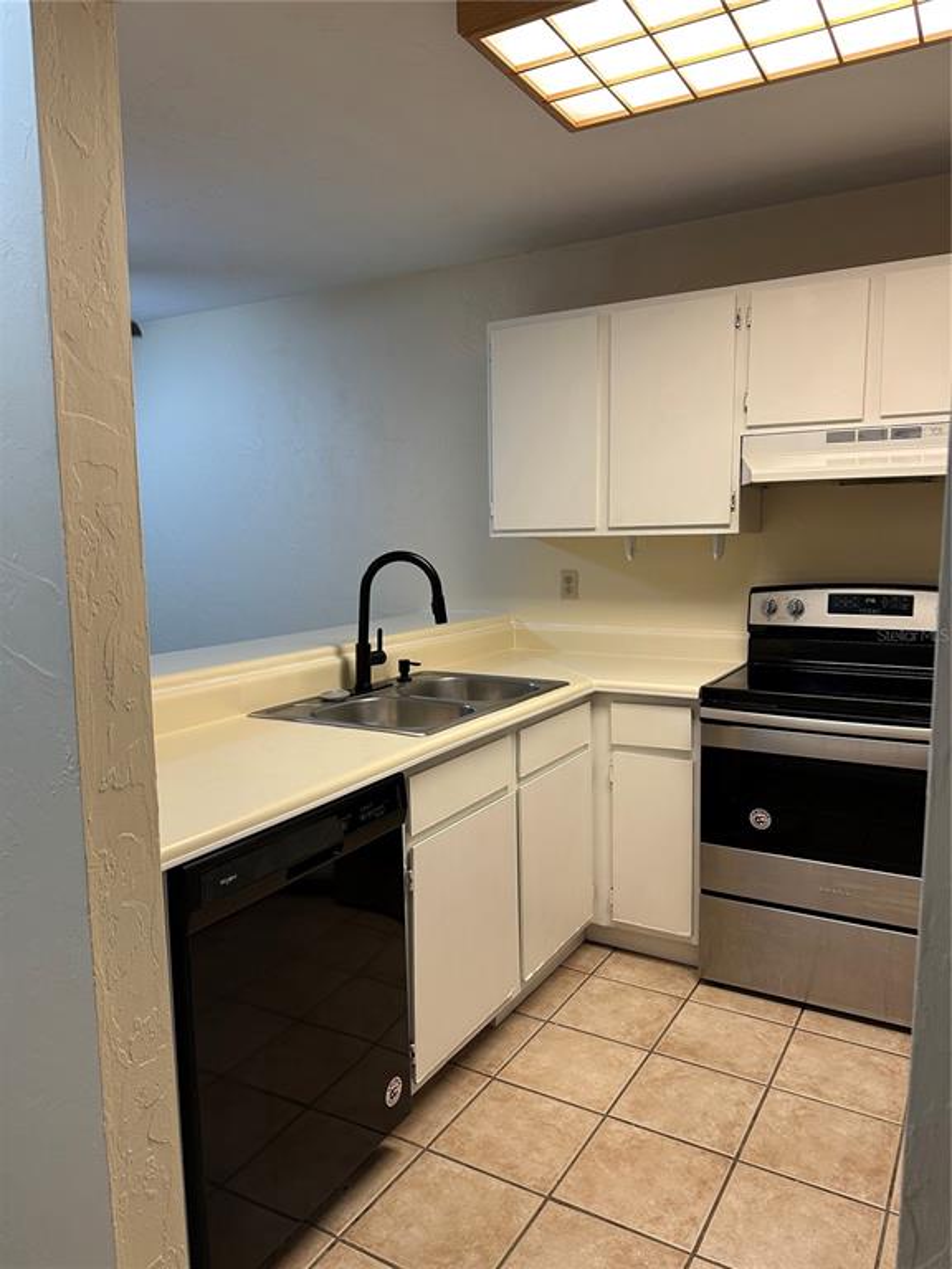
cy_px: 634
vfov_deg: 71.6
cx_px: 476
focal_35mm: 24
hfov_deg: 56.8
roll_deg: +0.3
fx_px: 880
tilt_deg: -6.6
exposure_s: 1/60
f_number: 1.78
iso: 125
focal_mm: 6.86
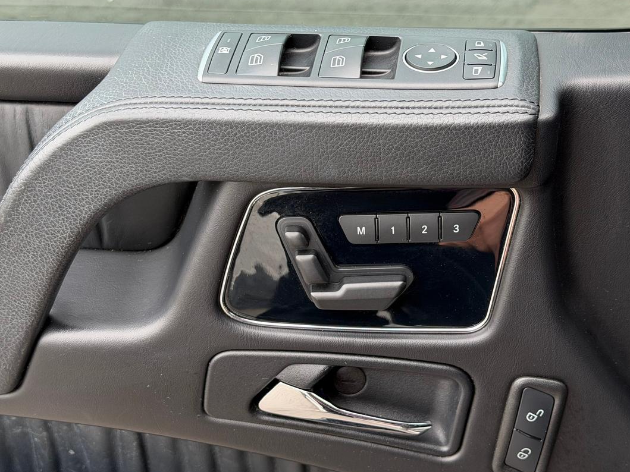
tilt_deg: -31.0
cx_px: 295
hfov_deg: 33.2
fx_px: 1055
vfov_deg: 25.2
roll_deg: +3.1
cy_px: 204
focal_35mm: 58
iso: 64
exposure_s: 1/121
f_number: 1.78
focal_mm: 6.76
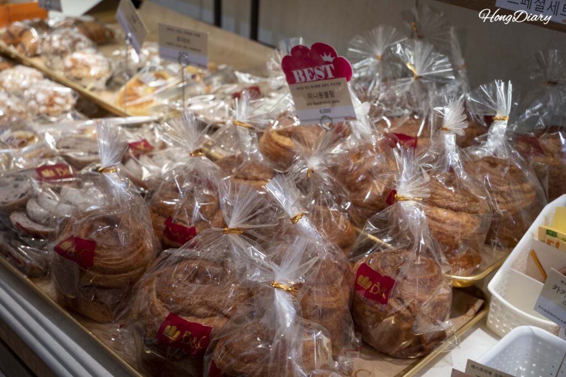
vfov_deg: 29.9
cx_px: 283
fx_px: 708
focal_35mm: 45
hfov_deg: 43.6
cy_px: 188
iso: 1600
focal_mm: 45
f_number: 5.6
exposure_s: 1/160
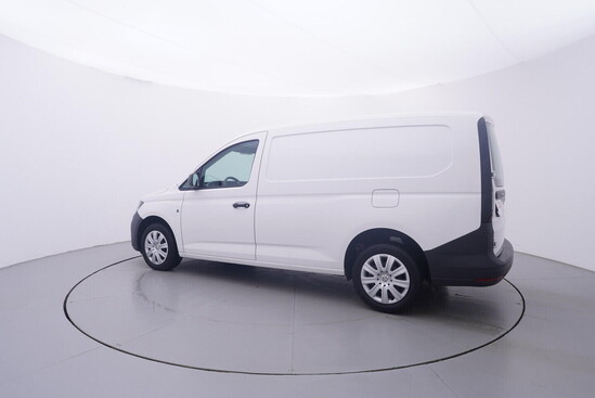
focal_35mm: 22
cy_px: 199
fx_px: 372
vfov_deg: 56.2
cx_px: 298
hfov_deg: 77.3
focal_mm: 15
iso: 200
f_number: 5
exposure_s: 1/80
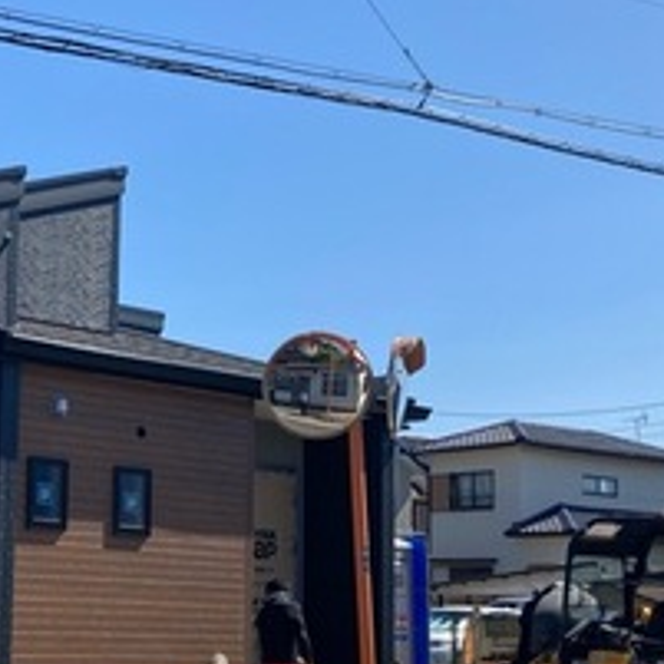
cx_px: 10
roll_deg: -1.2
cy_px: 456
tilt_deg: +7.4
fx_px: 1280
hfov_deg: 27.5
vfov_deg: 28.8
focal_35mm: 59
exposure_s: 1/1869
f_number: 1.8
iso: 20
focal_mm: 3.99
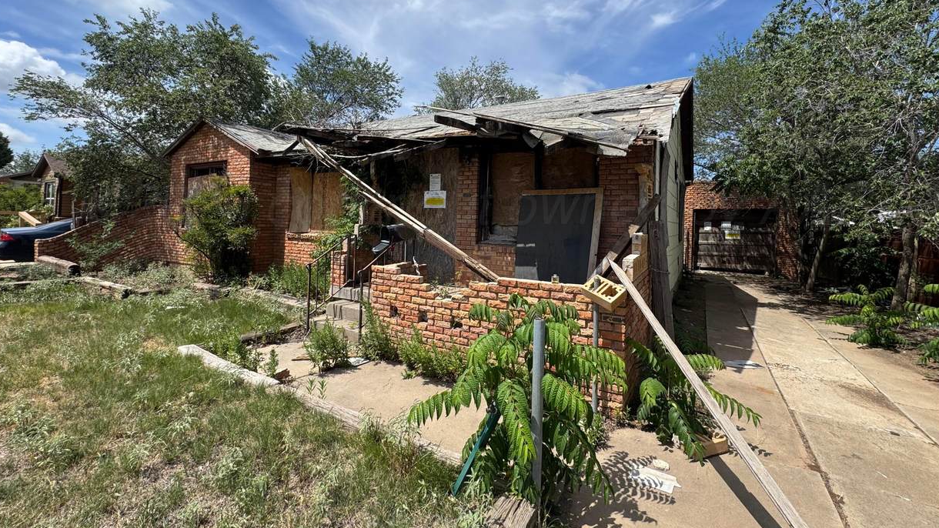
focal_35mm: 16
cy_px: 209
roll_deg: -3.4
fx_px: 398
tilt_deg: +0.0
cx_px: 481
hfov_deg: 99.4
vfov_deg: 66.4
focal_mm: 2.22
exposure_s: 1/1395
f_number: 2.2
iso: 40
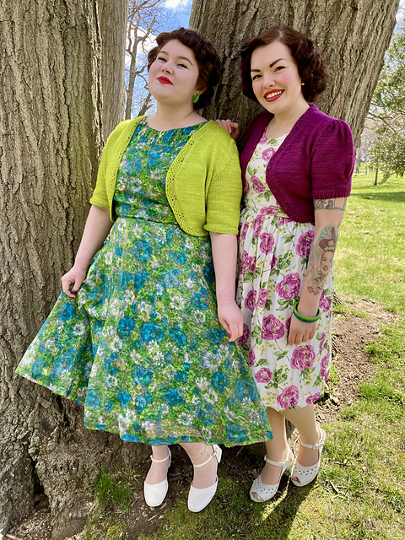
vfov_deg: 63.4
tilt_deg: -13.7
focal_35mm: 28
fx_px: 437
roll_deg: -2.7
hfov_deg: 49.7
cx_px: 202
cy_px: 270
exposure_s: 1/315
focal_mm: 3.99
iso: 20
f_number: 1.8
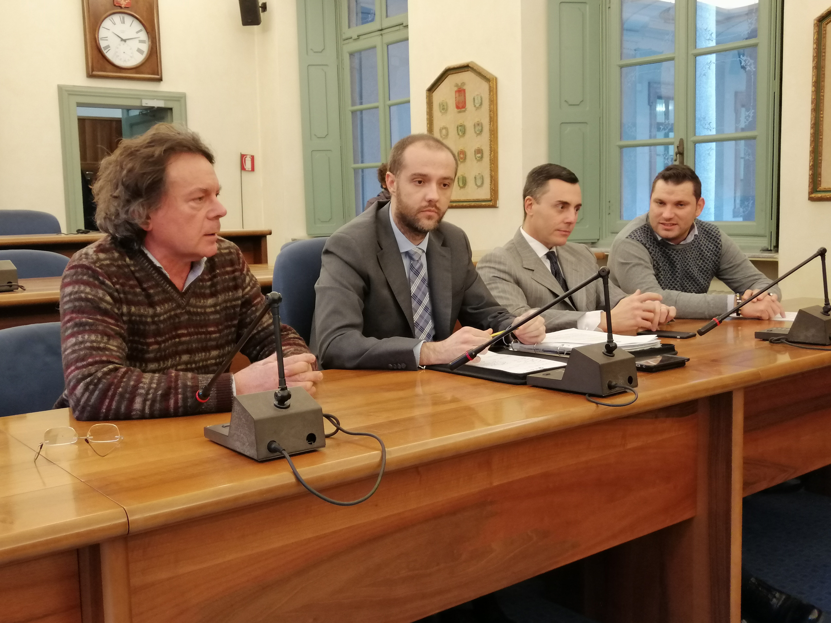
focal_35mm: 37
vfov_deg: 38.7
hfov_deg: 50.1
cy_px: 312
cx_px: 416
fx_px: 888
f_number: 1.8
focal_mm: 3.95
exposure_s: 1/25
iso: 400
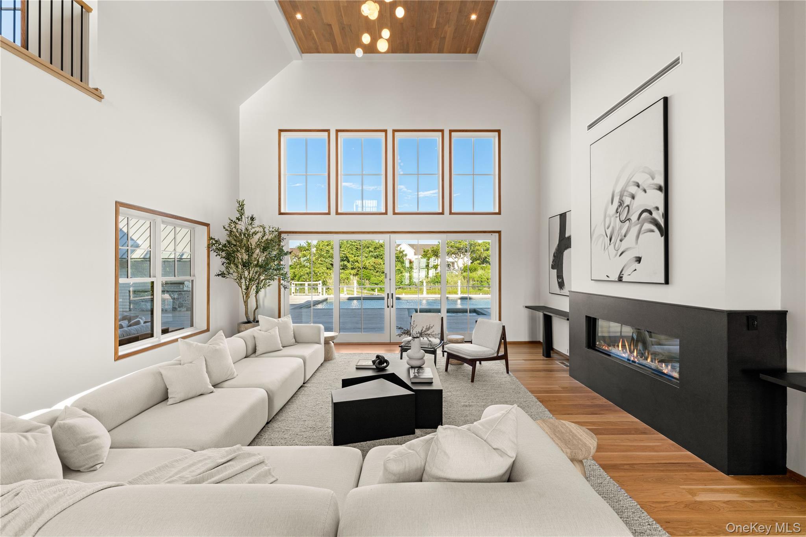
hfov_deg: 104.3
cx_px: 403
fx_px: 313
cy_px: 268
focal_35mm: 14
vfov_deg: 81.2
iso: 250
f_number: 9
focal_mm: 14
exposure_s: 1/15
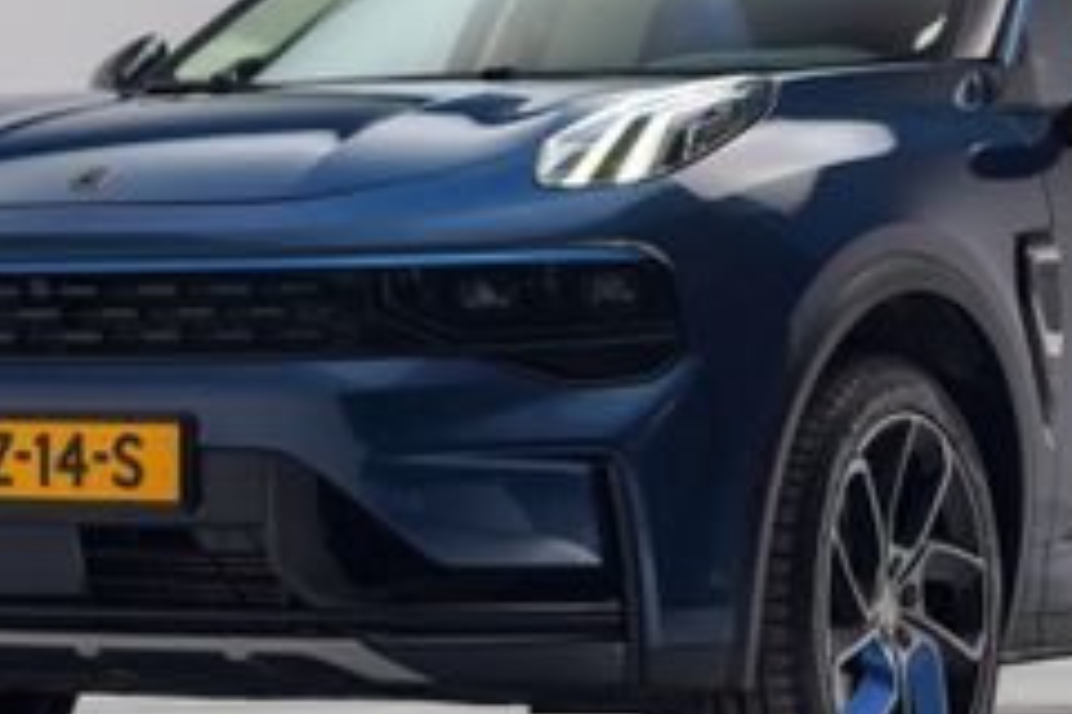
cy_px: 301
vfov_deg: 13.2
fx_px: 3097
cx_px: 612
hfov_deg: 19.6
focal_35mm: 104
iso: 100
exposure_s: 1/13
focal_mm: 50
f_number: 4
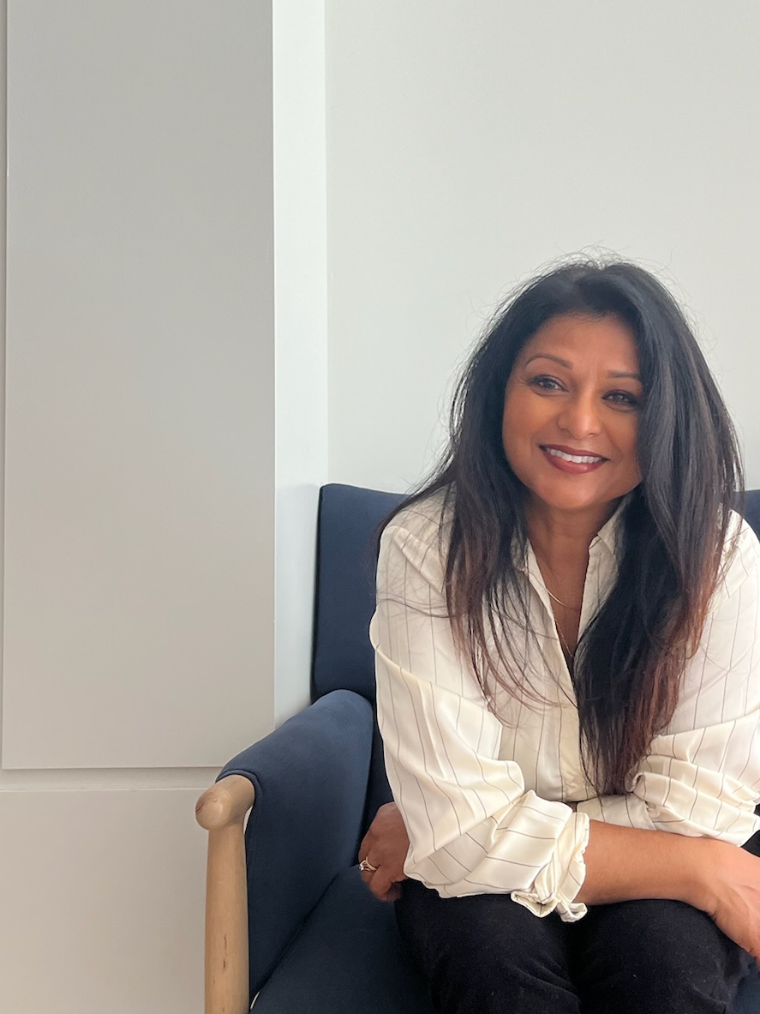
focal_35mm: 45
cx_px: 524
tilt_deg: +3.2
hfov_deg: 31.8
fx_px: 1318
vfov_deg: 41.9
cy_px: 406
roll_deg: +1.2
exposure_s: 1/121
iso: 100
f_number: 1.6
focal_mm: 5.1
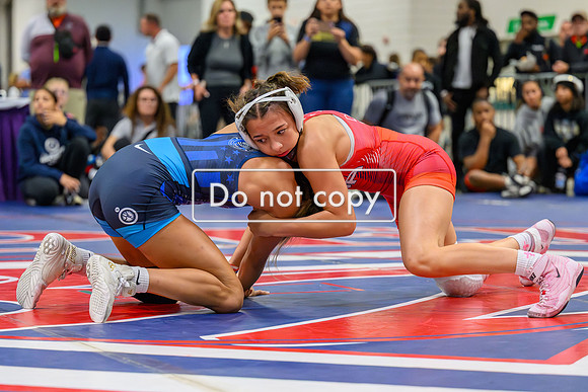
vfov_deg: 13.0
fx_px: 1724
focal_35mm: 106
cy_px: 199
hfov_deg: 19.4
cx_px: 258
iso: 10000
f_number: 2.8
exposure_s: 1/800
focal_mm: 83
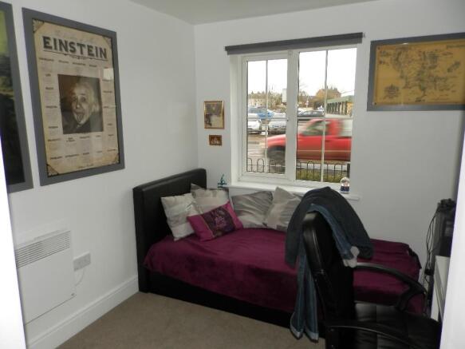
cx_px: 232
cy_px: 174
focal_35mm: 25
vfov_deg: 54.9
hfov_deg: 69.4
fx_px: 336
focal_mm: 4.5
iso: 100
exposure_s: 1/30
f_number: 3.1
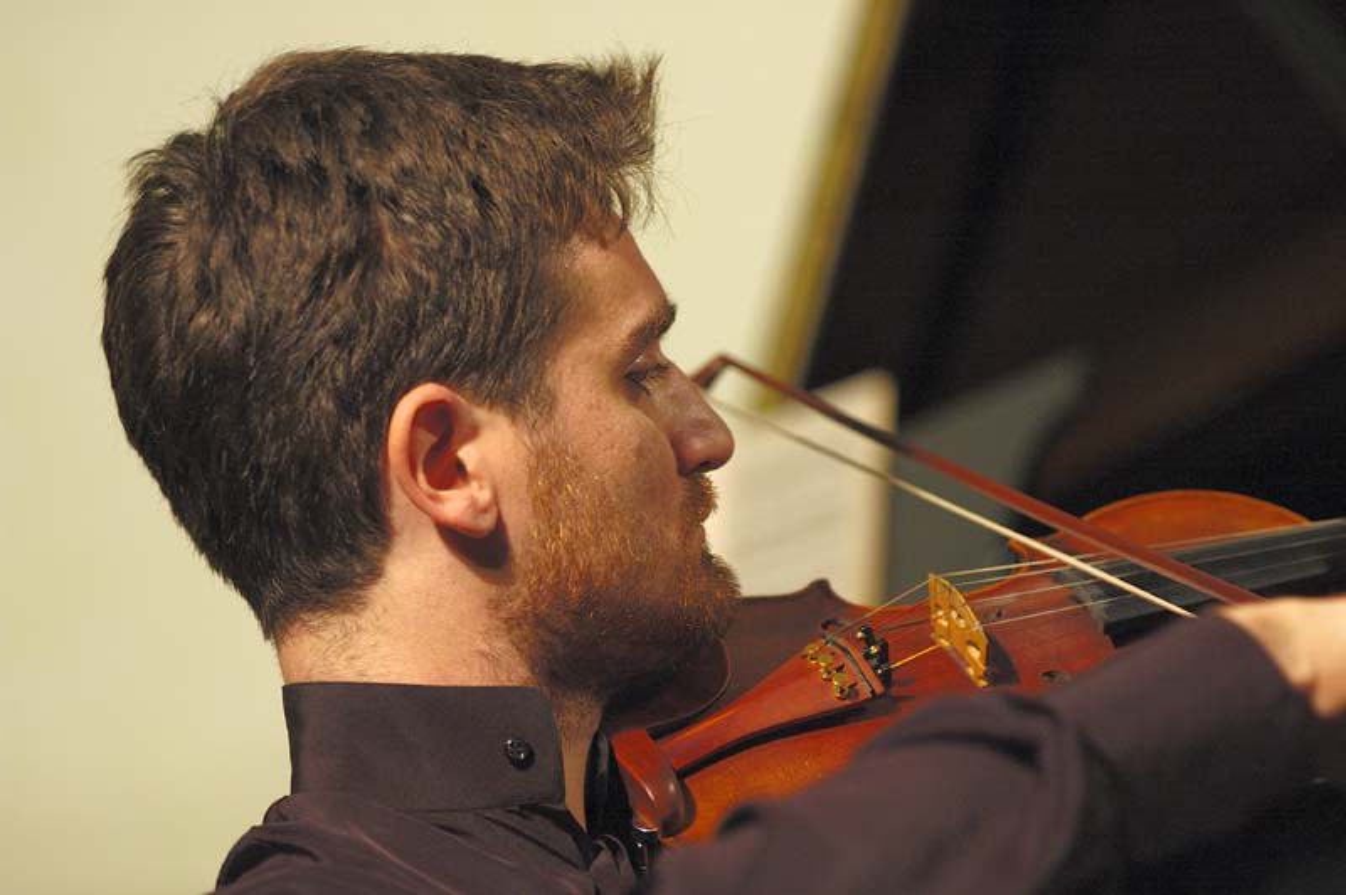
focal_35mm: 158
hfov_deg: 13.1
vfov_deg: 8.7
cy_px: 448
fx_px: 5884
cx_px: 673
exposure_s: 1/60
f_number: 2.8
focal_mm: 105
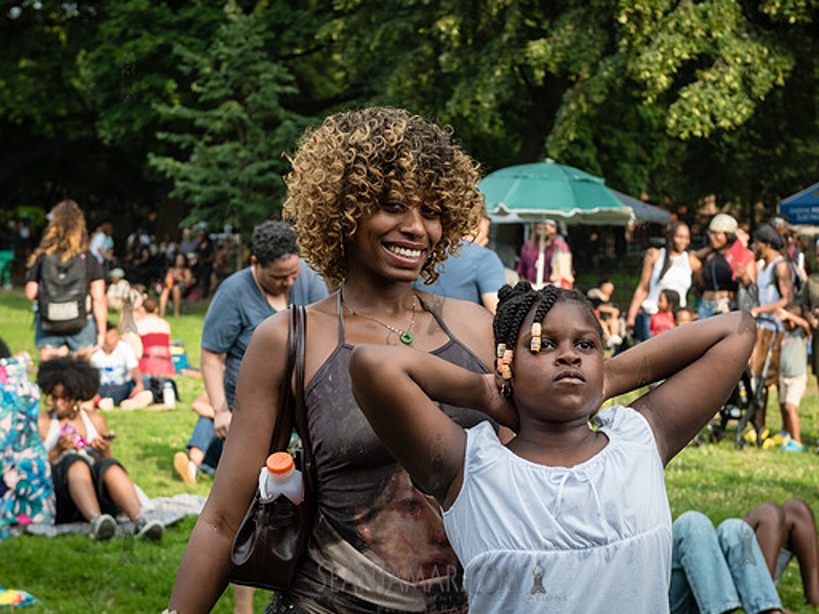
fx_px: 2058
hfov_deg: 22.5
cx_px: 437
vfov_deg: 17.0
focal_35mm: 87
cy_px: 306
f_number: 5
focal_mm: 60
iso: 1000
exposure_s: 1/1250
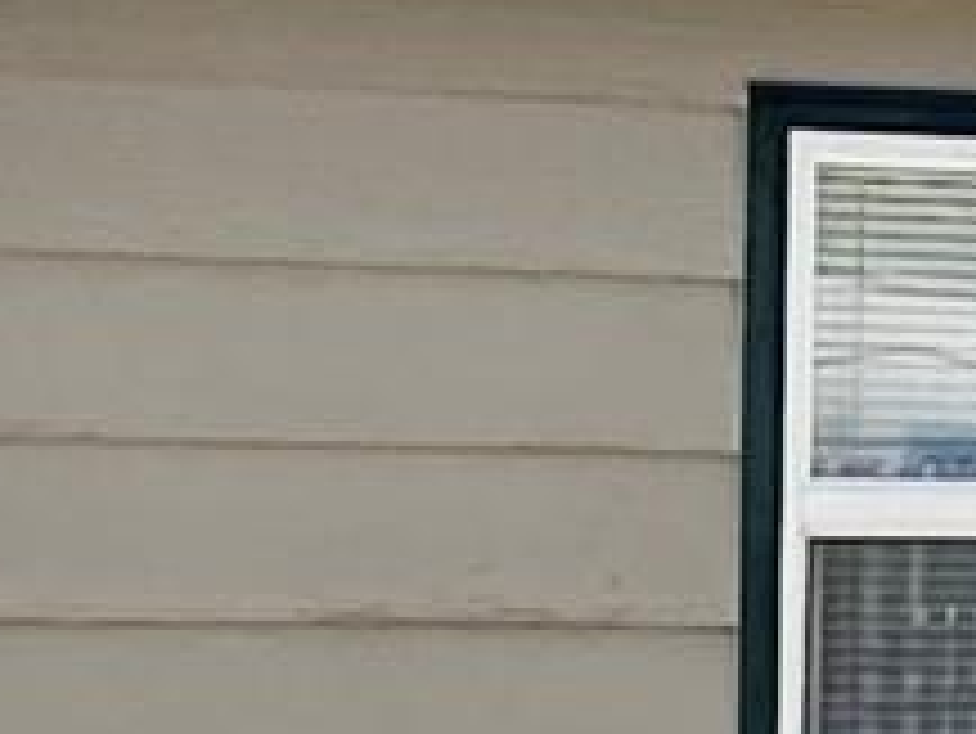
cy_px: -54
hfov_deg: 16.8
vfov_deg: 14.1
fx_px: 2906
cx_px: 1583
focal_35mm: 103
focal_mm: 2.22
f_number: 2.2
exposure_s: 1/1536
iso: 50
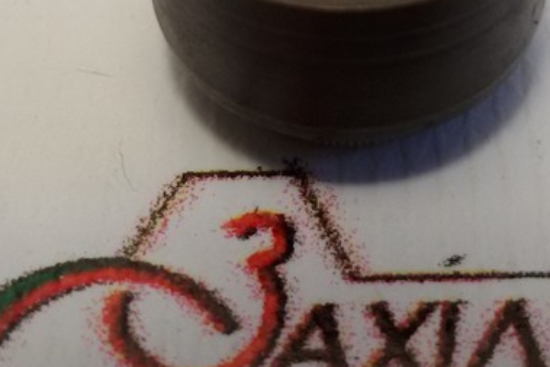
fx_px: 1299
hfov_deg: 23.8
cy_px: -75
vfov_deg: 15.5
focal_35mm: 85
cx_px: 373
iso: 64
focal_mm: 2.93
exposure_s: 1/100
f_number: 2.4
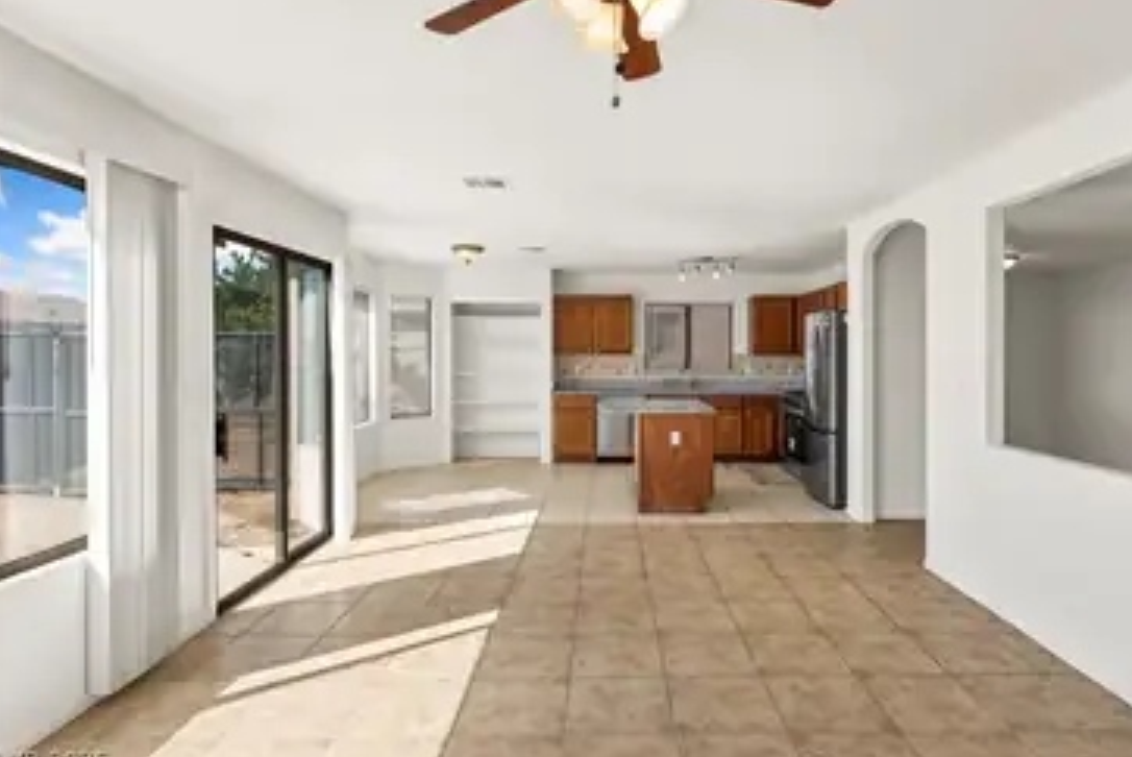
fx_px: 661
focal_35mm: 21
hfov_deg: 81.0
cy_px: 361
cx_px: 613
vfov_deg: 59.6
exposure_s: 1/15
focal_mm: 19
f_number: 8
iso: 400
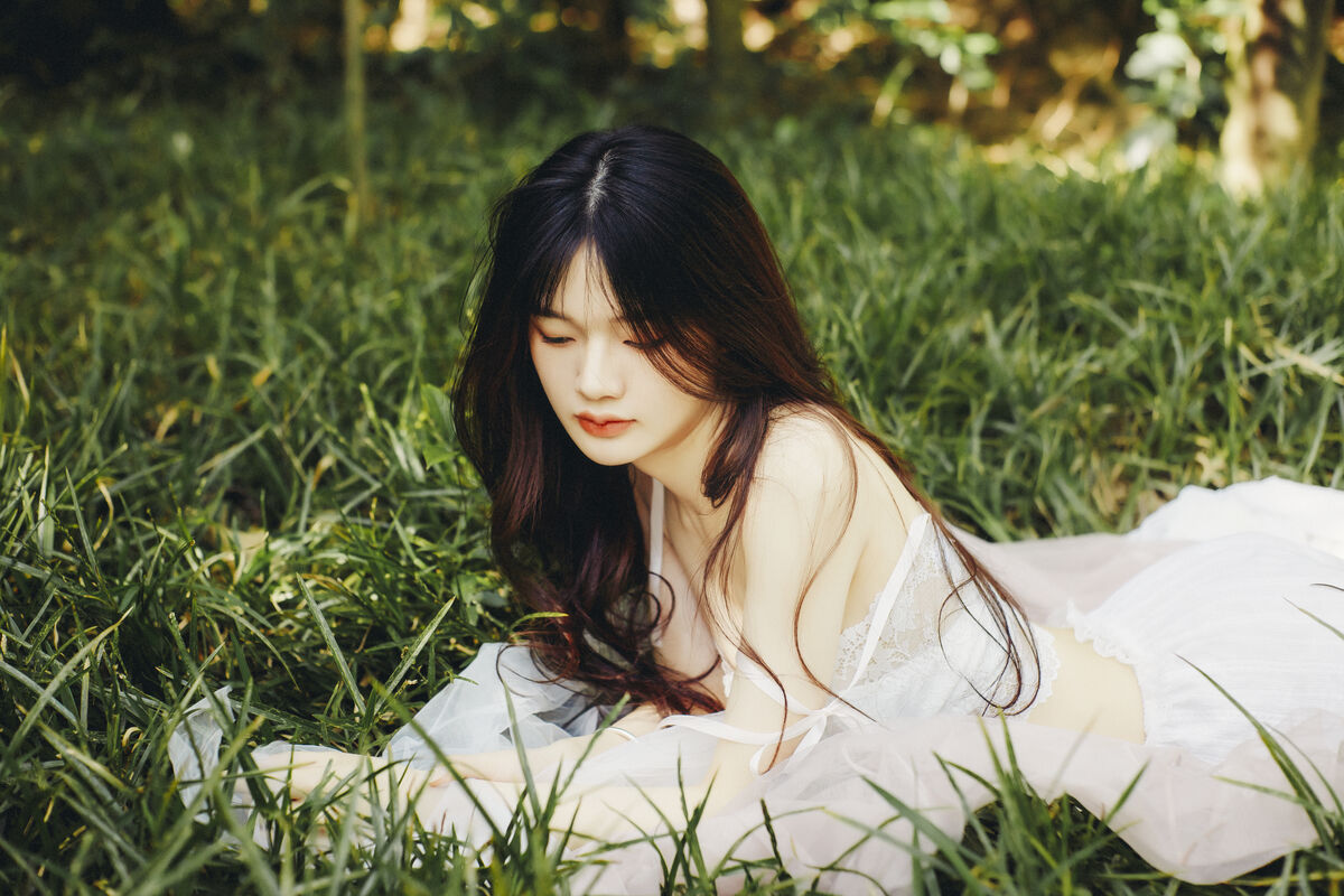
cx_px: 672
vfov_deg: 27.0
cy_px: 448
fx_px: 1867
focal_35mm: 50
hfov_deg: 39.6
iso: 100
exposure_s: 1/100
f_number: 2.8
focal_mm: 50
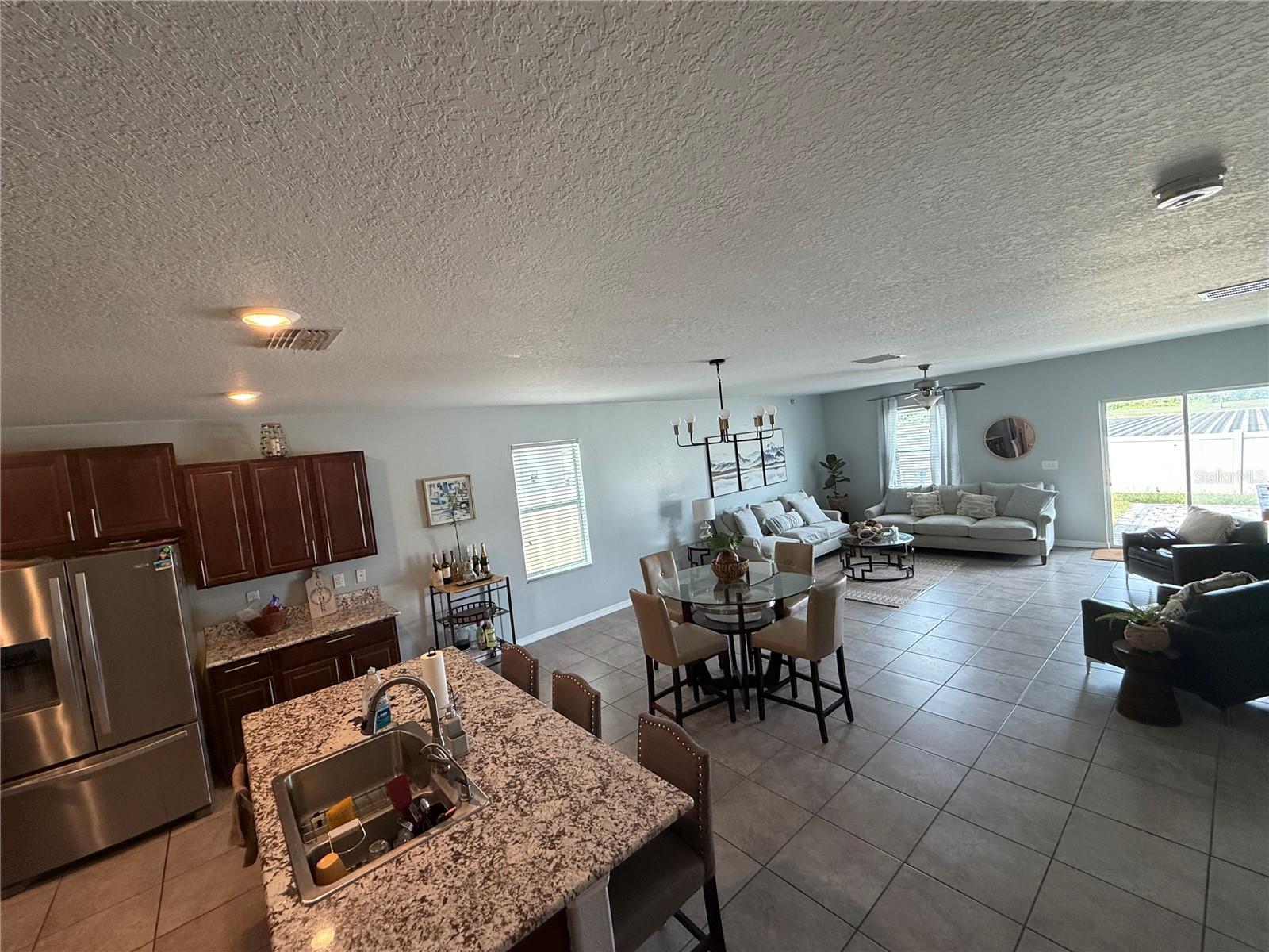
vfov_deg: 85.7
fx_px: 513
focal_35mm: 14
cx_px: 634
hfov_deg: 102.1
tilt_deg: -3.5
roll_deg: +6.6
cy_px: 476
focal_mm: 2.22
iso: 320
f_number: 2.2
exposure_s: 1/120
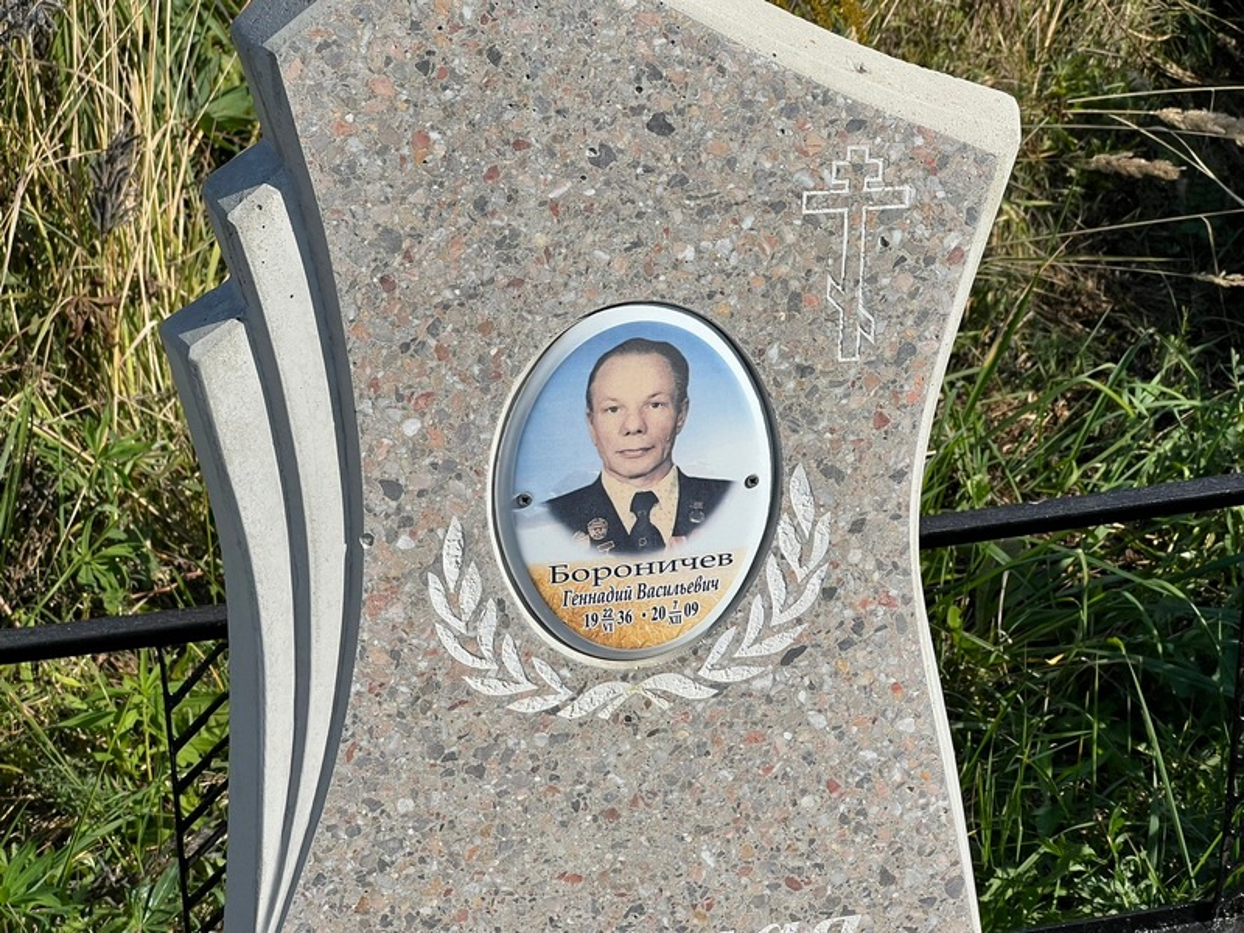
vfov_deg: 19.1
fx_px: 2767
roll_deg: +2.7
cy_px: 466
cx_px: 622
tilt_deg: -24.1
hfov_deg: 25.3
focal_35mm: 77
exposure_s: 1/1143
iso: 32
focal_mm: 9
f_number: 2.8
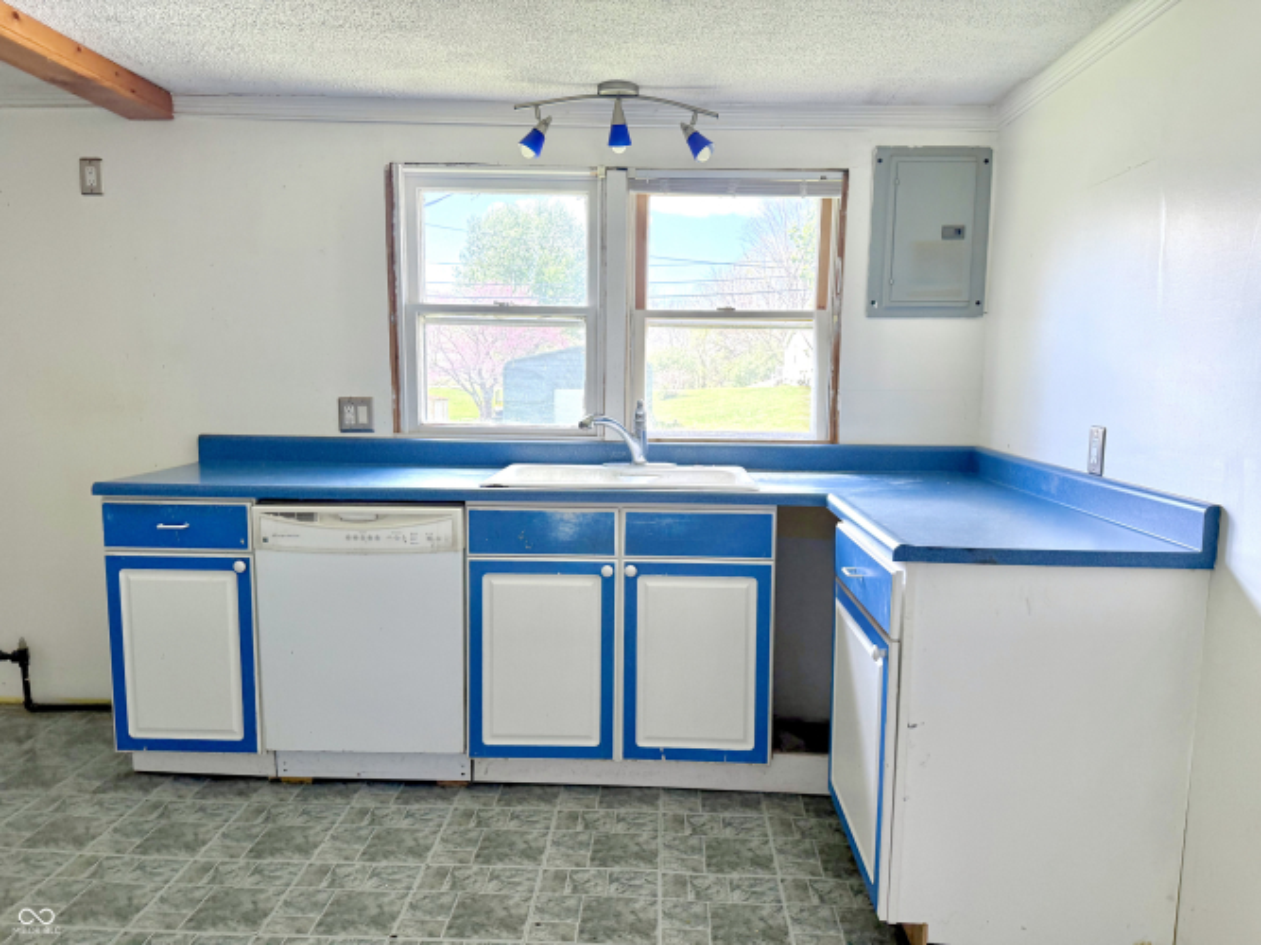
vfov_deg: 56.8
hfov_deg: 71.6
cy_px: 472
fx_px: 874
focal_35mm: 24
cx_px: 630
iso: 100
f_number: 1.78
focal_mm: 6.76
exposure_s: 1/232
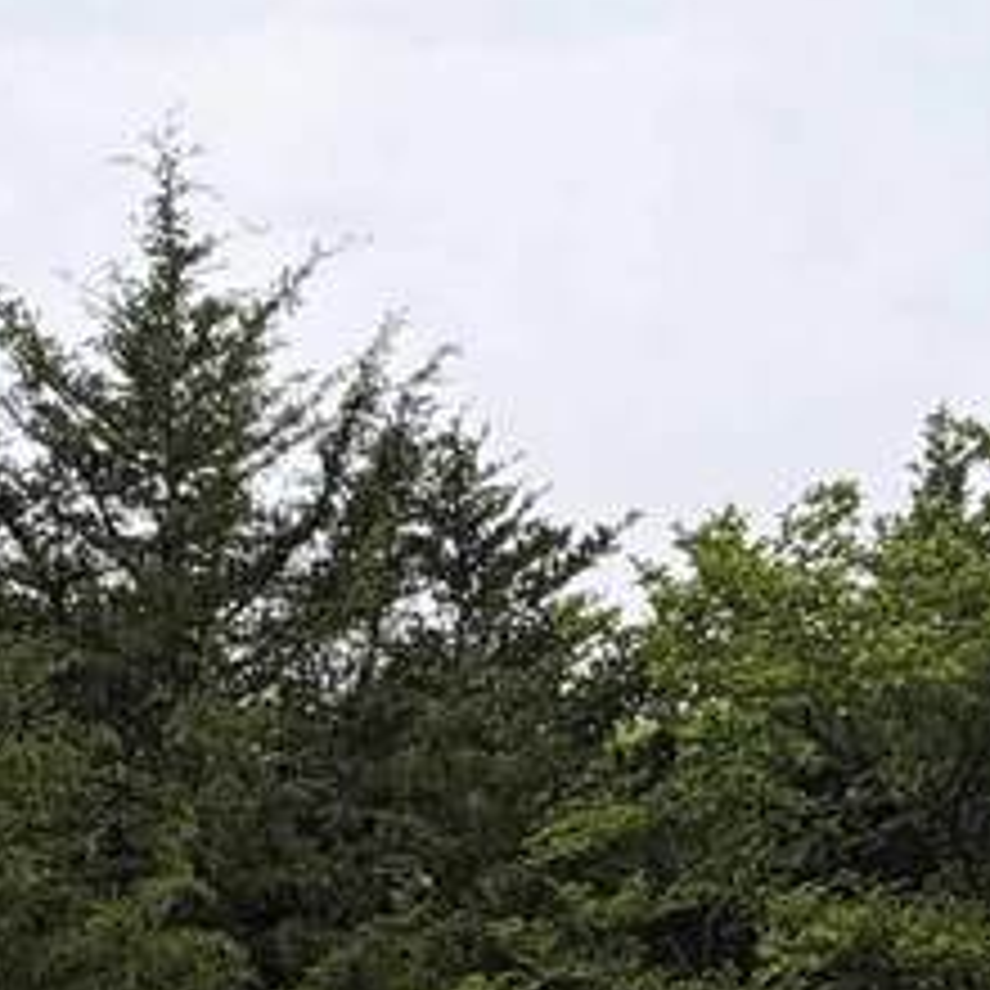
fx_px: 2330
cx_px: 626
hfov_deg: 23.9
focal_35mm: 72
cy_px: 1044
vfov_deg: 22.8
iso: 40
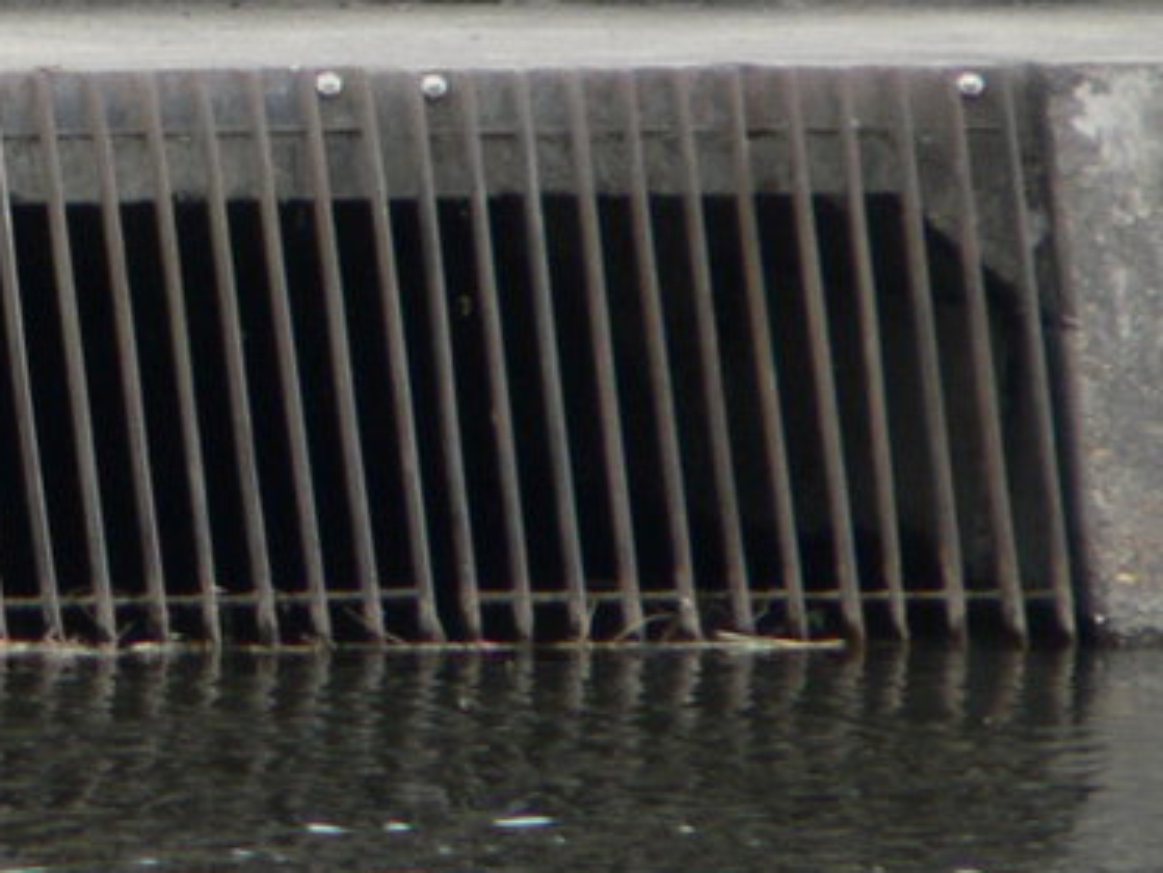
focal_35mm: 1388
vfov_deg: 1.1
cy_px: 72
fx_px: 46648
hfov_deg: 1.4
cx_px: -633
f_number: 3.3
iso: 100
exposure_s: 1/800
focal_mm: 72
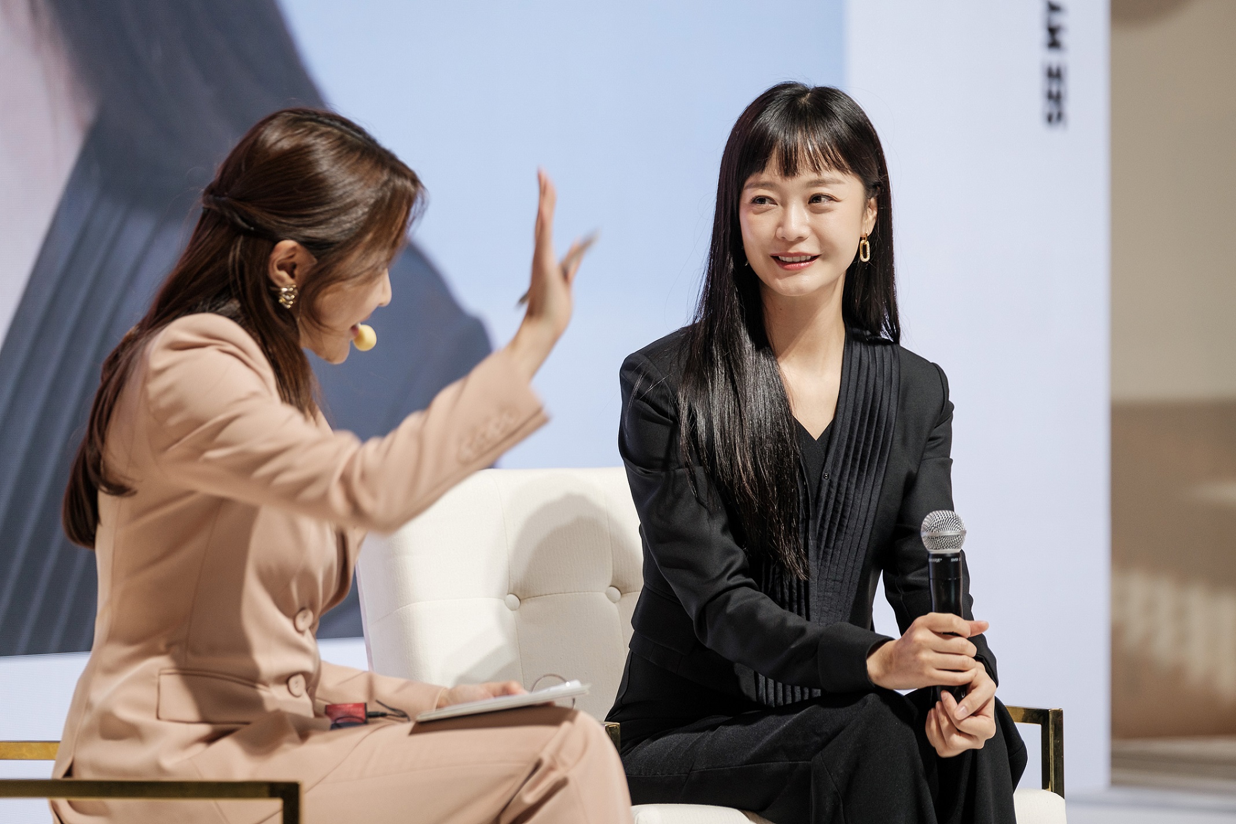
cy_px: 412
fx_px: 6147
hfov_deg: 11.5
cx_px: 618
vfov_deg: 7.7
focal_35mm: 179
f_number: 2.8
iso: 320
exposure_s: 1/90
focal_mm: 119.2
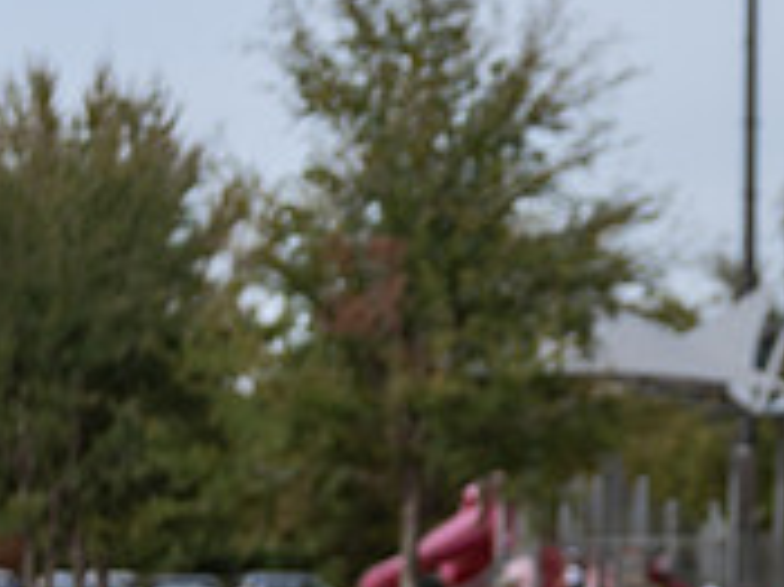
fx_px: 8442
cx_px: 1098
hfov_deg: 5.3
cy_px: 768
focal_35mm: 373
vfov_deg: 4.0
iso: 100
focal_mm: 117
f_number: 2.8
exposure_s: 1/2000
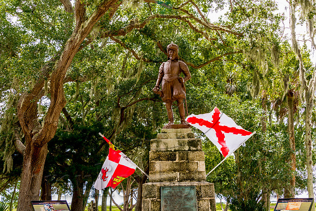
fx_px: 395
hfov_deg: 43.6
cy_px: 106
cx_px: 158
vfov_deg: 29.9
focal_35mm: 45
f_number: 8
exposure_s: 1/100
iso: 160
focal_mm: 45
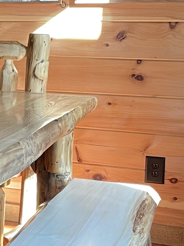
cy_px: 112
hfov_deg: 14.0
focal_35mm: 95
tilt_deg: -7.9
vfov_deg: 20.6
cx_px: -133
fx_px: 674
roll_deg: +0.4
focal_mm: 4.2
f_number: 1.6
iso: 160
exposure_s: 1/60
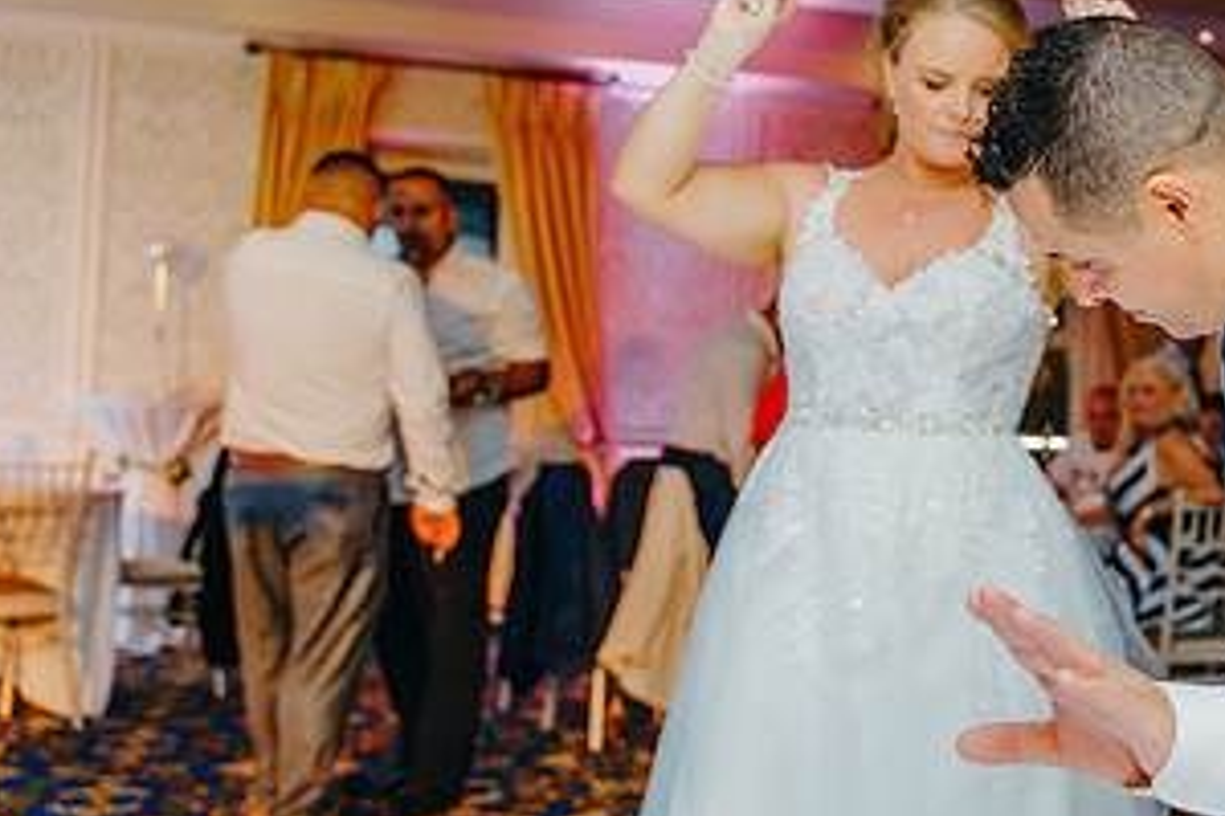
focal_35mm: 56
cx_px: 1066
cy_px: 381
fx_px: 1905
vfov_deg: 24.2
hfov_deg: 34.0
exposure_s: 1/200
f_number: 2.8
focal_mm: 29
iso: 1600
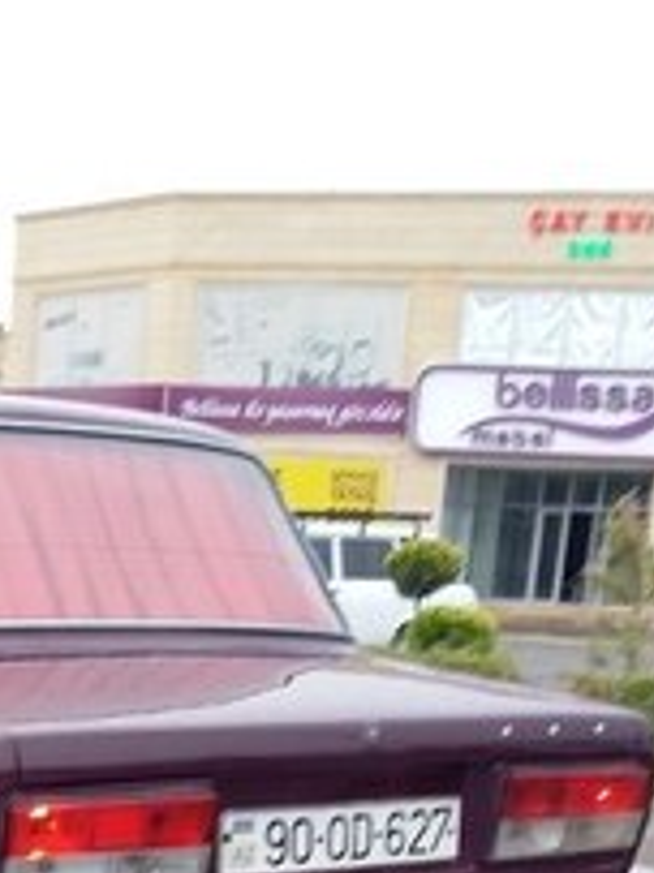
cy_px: 950
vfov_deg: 27.1
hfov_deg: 21.6
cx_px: 34
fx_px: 1664
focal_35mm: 66
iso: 50
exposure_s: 1/33
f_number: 1.9
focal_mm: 3.7
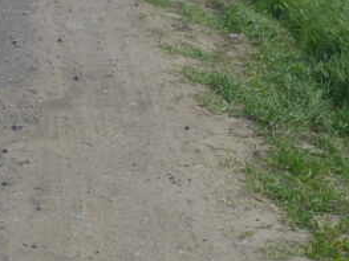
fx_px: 1491
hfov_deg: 13.3
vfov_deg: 9.9
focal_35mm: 148
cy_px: -12
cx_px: 76
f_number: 3.8
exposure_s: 1/1600
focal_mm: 6.8
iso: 100
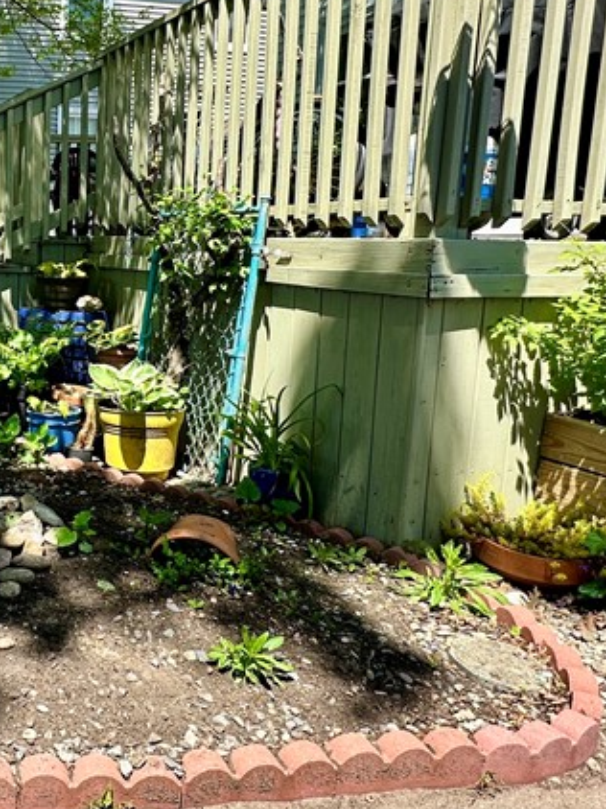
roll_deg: -0.7
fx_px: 794
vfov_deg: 53.7
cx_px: -56
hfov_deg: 35.8
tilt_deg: -6.1
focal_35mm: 34
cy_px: 339
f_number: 2.2
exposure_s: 1/535
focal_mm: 2.22
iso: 40
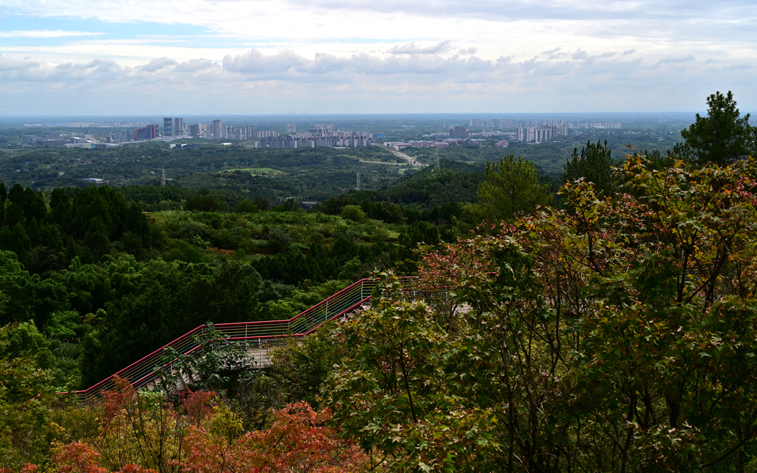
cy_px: 236
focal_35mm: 46
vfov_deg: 28.0
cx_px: 378
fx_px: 949
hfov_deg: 43.5
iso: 400
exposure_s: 1/1000
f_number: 8
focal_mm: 45
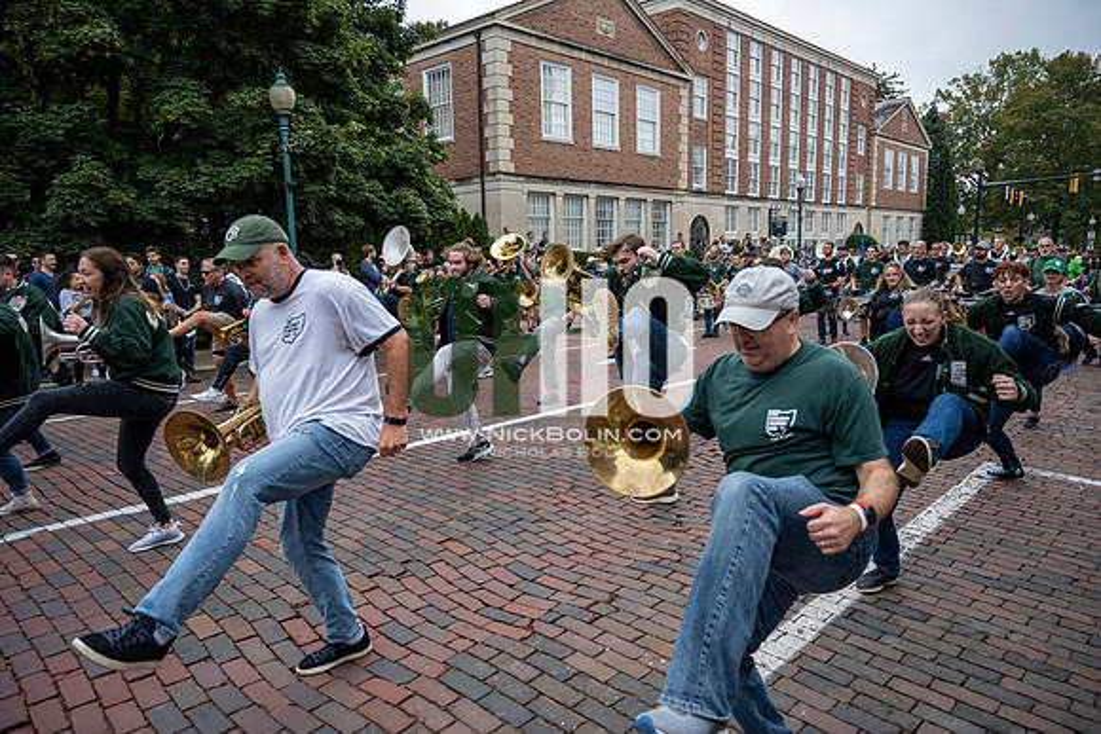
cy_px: 367
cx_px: 550
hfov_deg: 73.7
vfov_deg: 53.2
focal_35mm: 24
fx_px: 734
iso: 1000
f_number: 4
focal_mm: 24
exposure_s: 1/1600
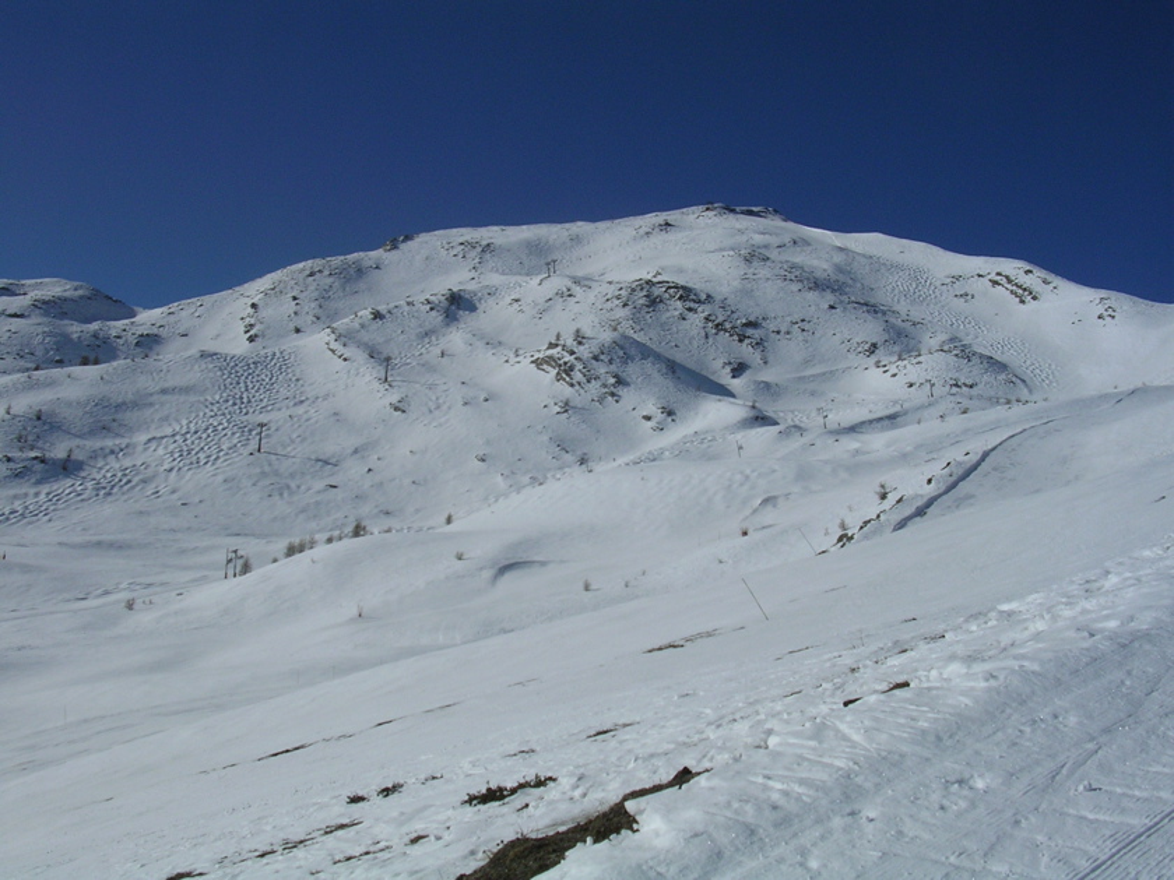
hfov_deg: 49.0
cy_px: 440
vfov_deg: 37.7
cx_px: 587
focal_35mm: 38
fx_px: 1289
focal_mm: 5.8
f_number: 5.6
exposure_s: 1/1247
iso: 50
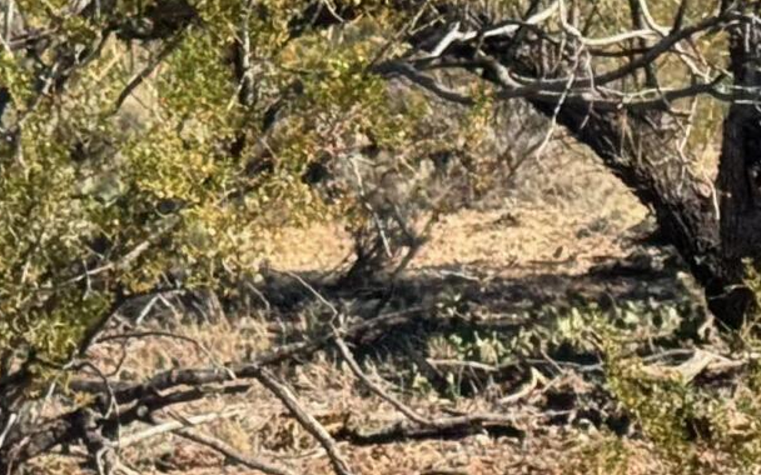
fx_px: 5206
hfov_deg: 8.3
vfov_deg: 5.2
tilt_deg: -0.4
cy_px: -256
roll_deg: +2.0
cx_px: 577
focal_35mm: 251
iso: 64
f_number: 1.78
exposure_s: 1/2331
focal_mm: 6.76
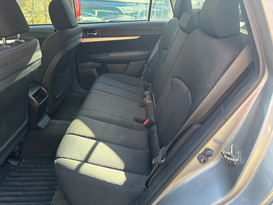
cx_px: 136
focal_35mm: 26
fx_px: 205
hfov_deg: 67.3
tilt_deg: -24.7
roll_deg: -4.4
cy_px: 102
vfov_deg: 53.1
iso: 125
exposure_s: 1/98
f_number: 1.6
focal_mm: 5.96
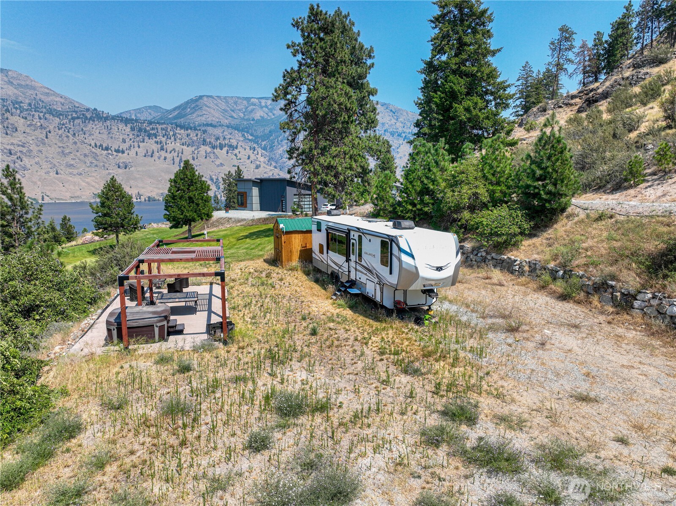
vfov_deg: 56.8
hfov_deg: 71.6
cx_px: 338
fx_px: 468
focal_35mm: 24
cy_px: 253
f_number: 2.8
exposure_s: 1/1250
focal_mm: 12.29
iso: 100
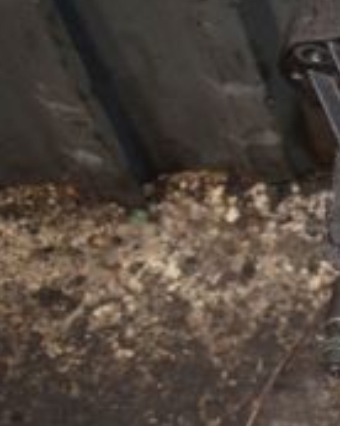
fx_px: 1575
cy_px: 406
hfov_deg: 10.9
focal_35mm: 125
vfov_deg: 15.2
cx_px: 749
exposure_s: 1/60
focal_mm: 24
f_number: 5
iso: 800
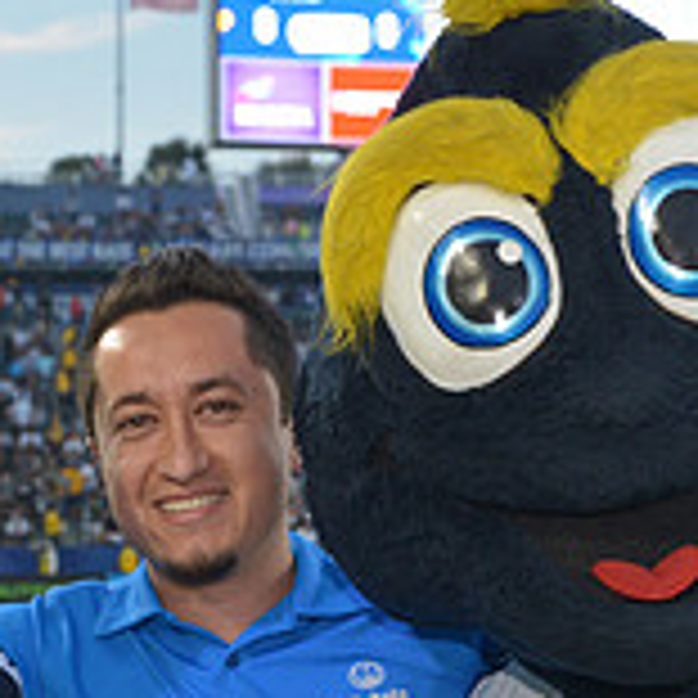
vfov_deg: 16.7
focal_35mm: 102
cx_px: 248
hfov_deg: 17.0
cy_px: 687
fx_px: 2327
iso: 640
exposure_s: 1/250
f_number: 5
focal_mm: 32
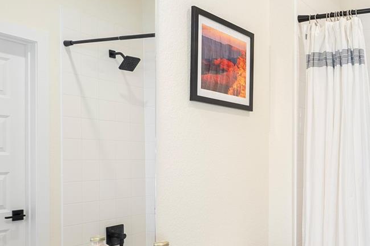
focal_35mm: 42
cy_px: 180
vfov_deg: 31.4
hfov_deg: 42.8
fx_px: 431
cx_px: 328
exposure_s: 1/125
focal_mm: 17
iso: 400
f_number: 8
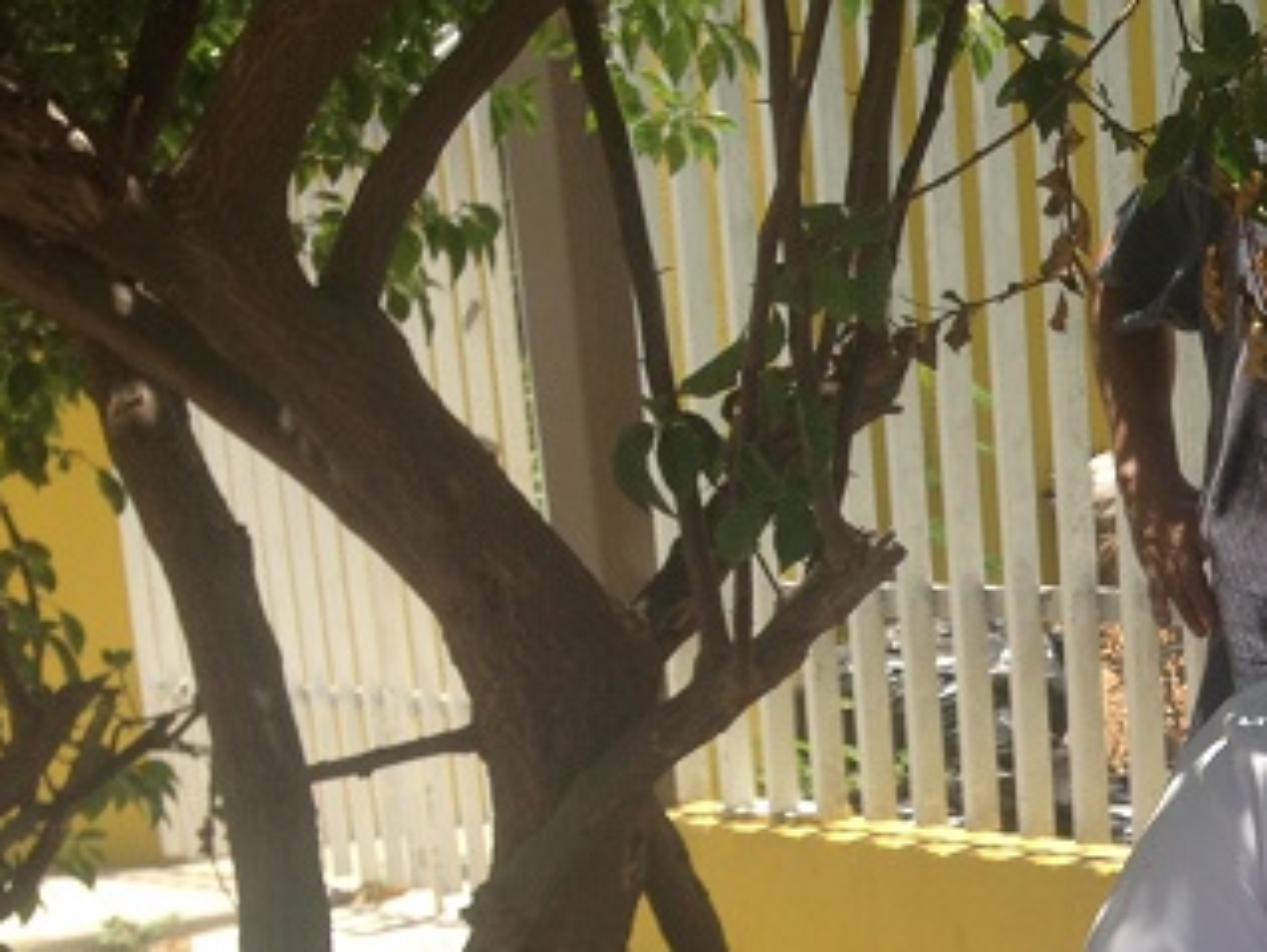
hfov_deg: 21.8
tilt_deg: -9.7
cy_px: 984
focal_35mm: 83
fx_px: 3040
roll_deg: +1.8
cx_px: 1514
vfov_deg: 17.3
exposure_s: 1/602
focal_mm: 4.12
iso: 50
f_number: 2.4
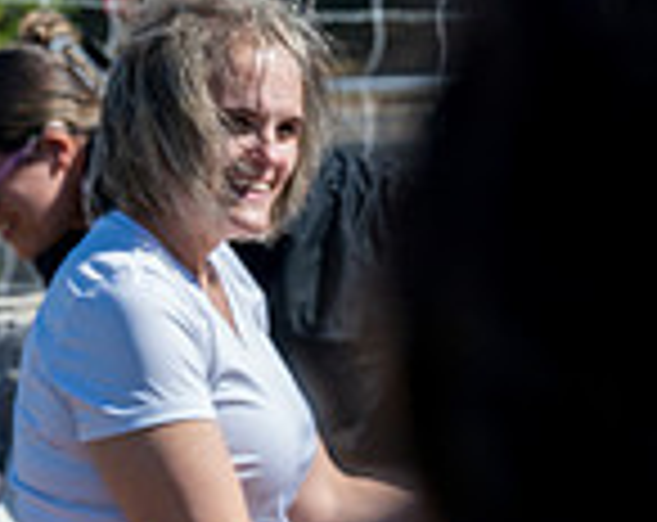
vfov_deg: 3.4
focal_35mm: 449
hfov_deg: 4.3
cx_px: -333
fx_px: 8707
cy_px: 92
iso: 400
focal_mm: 120
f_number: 8
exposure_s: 1/1000
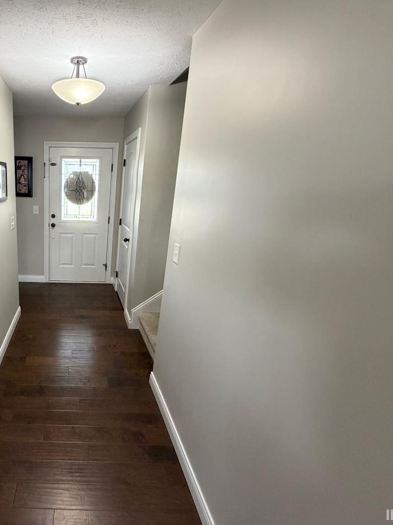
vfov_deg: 84.7
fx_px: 288
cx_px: 73
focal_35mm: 19
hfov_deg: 62.3
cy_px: 259
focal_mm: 2.22
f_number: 2.2
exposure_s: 1/60
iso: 320
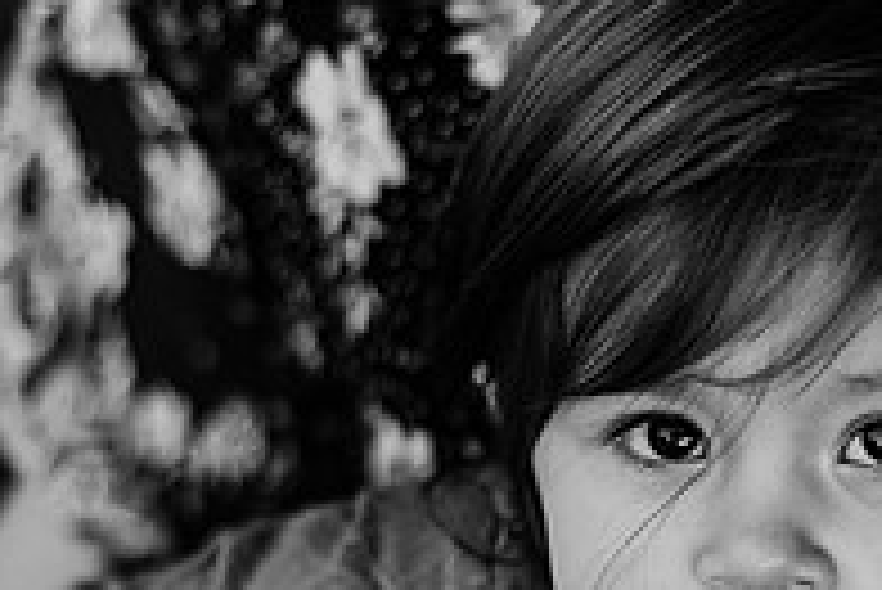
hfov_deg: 13.7
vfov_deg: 9.3
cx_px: 819
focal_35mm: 148
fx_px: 3629
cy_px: 457
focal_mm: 50
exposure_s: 1/1000
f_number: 2
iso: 160
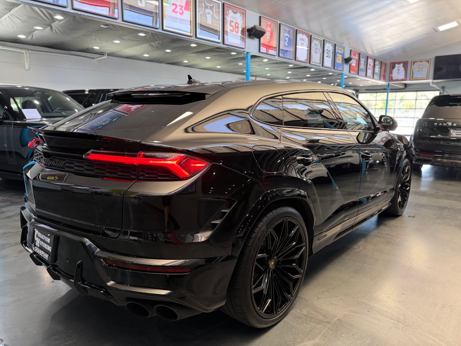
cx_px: 230
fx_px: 320
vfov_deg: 56.8
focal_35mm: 24
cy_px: 173
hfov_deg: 71.6
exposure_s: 1/60
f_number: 1.78
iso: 160
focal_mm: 6.76
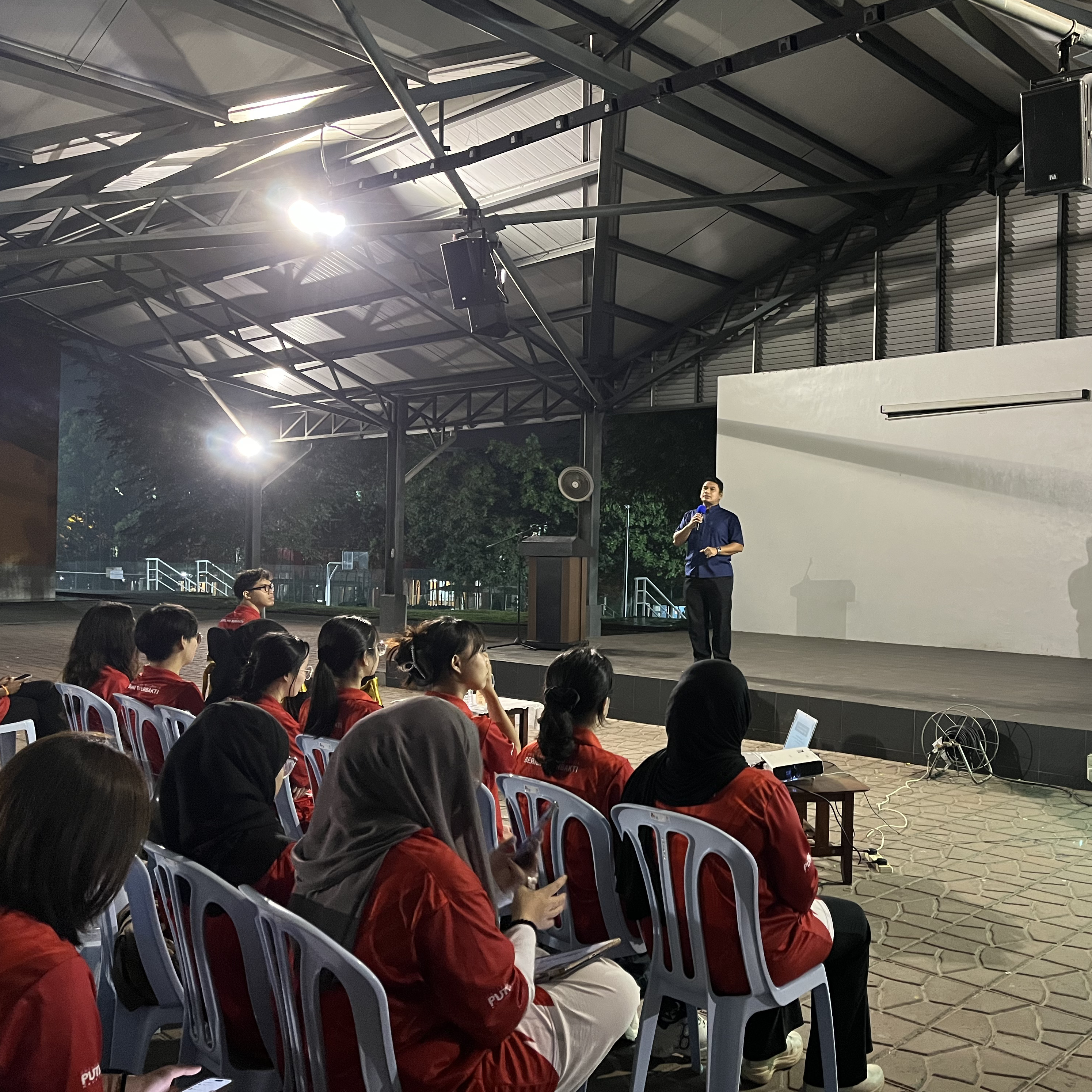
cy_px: 541
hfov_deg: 51.6
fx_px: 1106
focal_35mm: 31
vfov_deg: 52.5
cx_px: 722
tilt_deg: +0.7
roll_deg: -0.8
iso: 500
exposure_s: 1/33
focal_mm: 5.1
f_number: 1.6
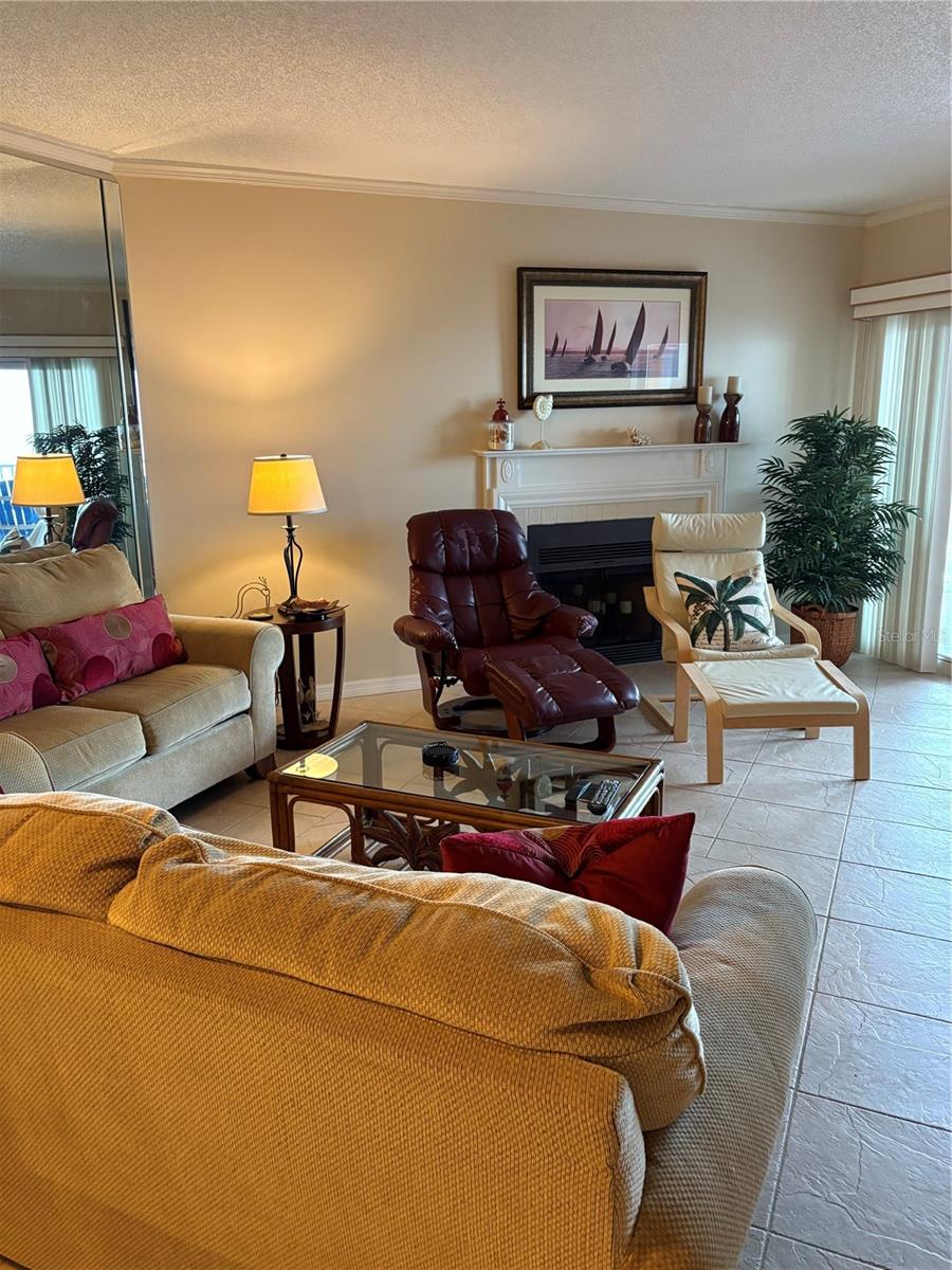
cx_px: 476
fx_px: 953
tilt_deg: -12.1
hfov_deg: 53.1
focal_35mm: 26
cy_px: 635
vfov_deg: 67.3
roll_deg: +0.6
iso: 400
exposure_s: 1/60
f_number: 1.6
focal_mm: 5.96
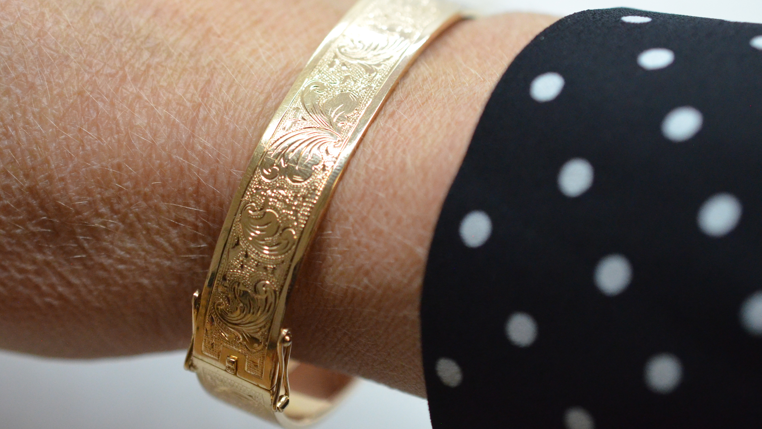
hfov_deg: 26.2
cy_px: 135
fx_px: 1637
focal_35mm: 81
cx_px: 338
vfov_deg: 14.9
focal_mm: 40
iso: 2500
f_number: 4
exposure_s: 1/1600
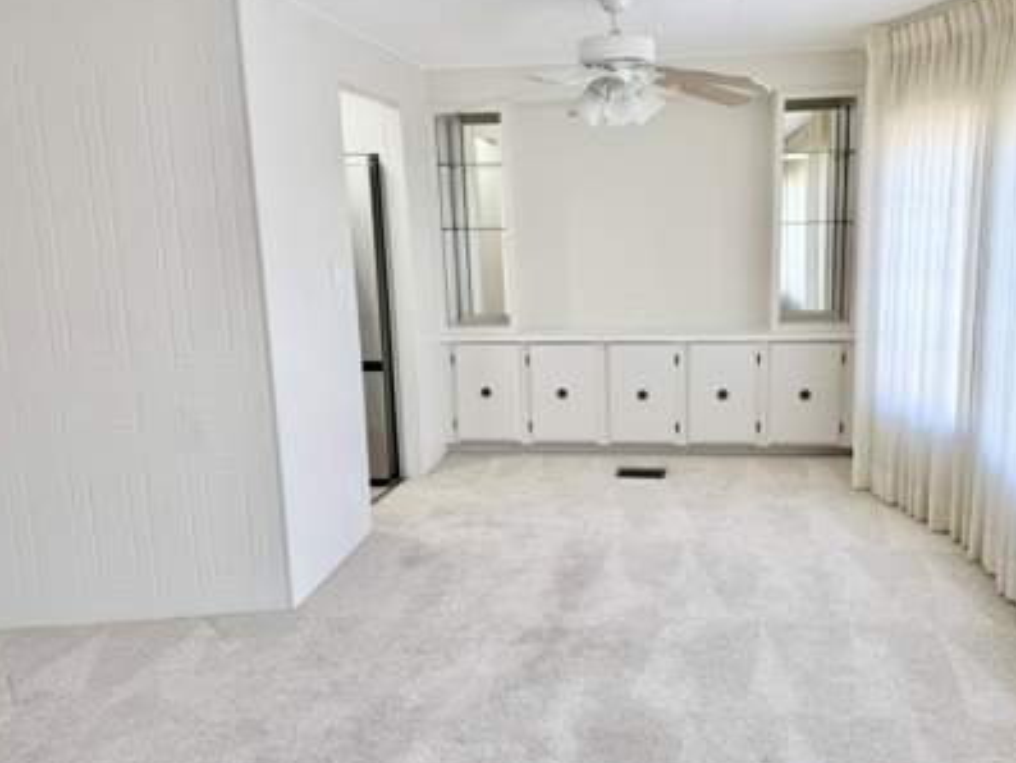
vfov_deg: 48.2
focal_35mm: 29
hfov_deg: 61.4
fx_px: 851
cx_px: 583
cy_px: 361
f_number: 1.78
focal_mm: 6.76
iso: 50
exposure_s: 1/131
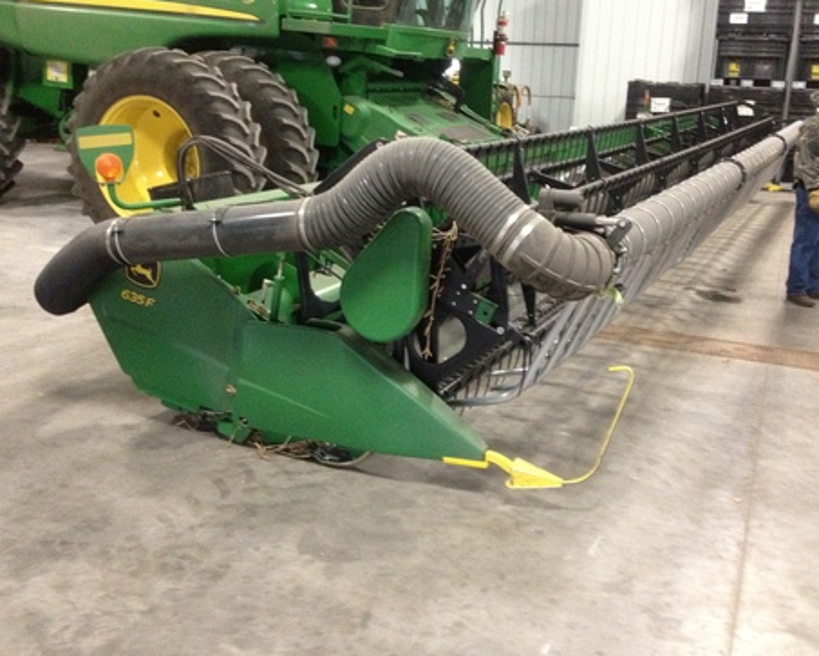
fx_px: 994
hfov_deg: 44.7
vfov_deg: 36.5
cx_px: 439
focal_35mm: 41
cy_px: 291
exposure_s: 1/15
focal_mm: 4.28
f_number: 2.4
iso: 500
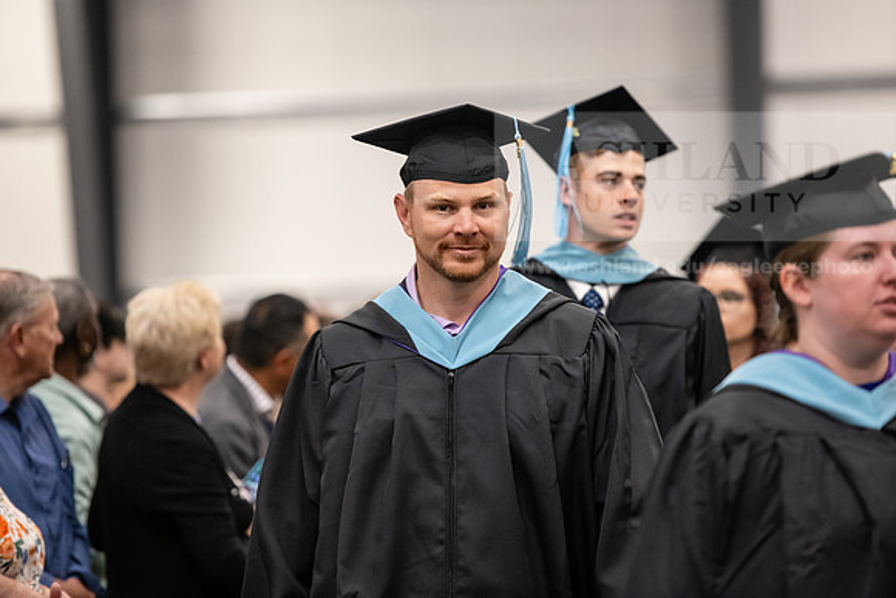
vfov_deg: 7.6
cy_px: 299
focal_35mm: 180
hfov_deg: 11.4
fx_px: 4481
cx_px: 448
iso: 2500
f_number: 3.2
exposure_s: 1/200
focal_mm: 180
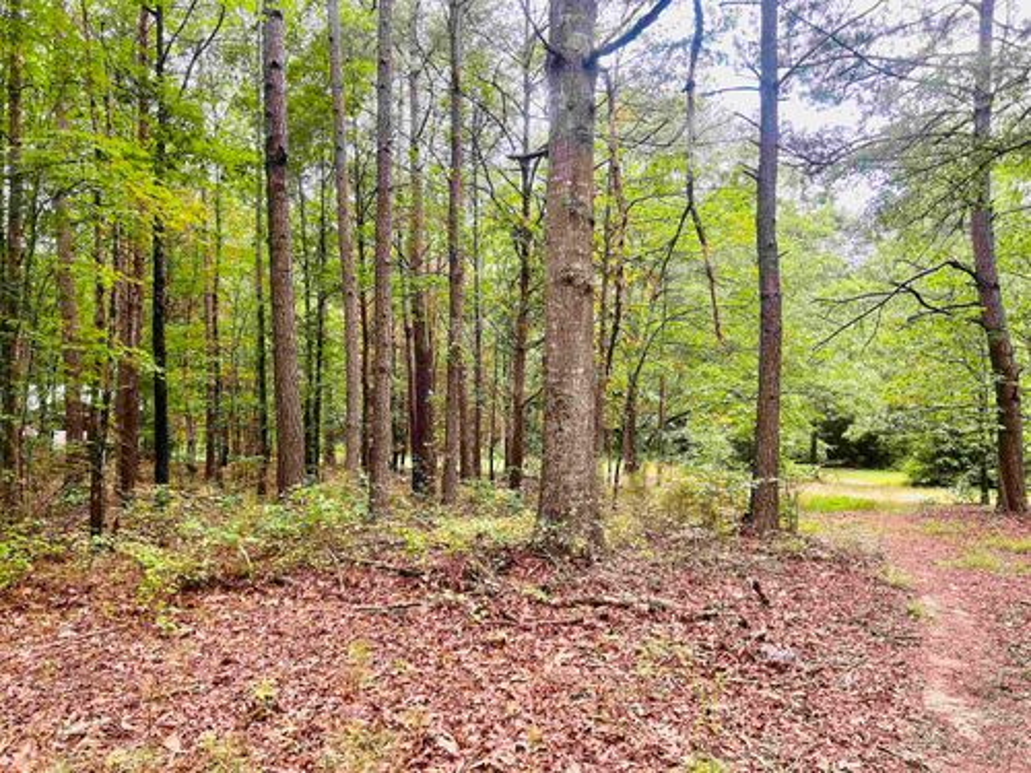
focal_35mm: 26
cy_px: 386
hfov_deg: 67.3
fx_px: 774
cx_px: 516
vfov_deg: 53.1
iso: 50
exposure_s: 1/163
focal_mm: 5.7
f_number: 1.5
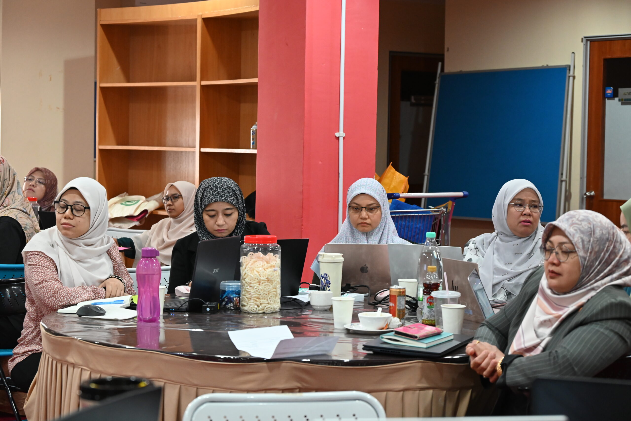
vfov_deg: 17.7
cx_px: 316
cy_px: 210
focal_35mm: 77
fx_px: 1350
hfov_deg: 26.3
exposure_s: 1/60
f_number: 6
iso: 4000
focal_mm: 77
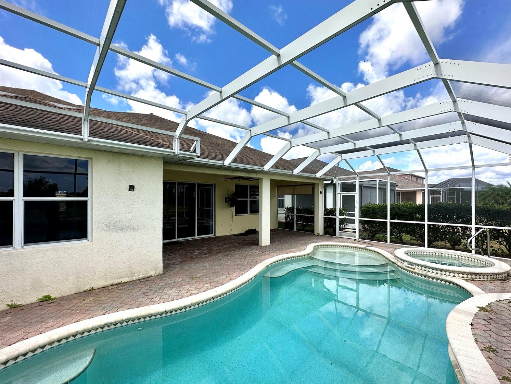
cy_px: 198
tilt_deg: +0.2
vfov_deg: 81.7
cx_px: 265
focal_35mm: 15
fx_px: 221
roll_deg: +0.0
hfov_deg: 98.1
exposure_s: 1/924
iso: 40
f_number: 2.2
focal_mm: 2.22
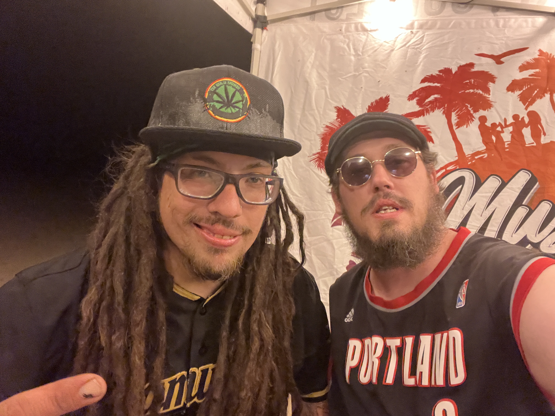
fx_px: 369
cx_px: 278
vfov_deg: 58.9
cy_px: 208
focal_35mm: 23
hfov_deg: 73.9
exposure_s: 1/15
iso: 800
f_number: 2.2
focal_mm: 2.71
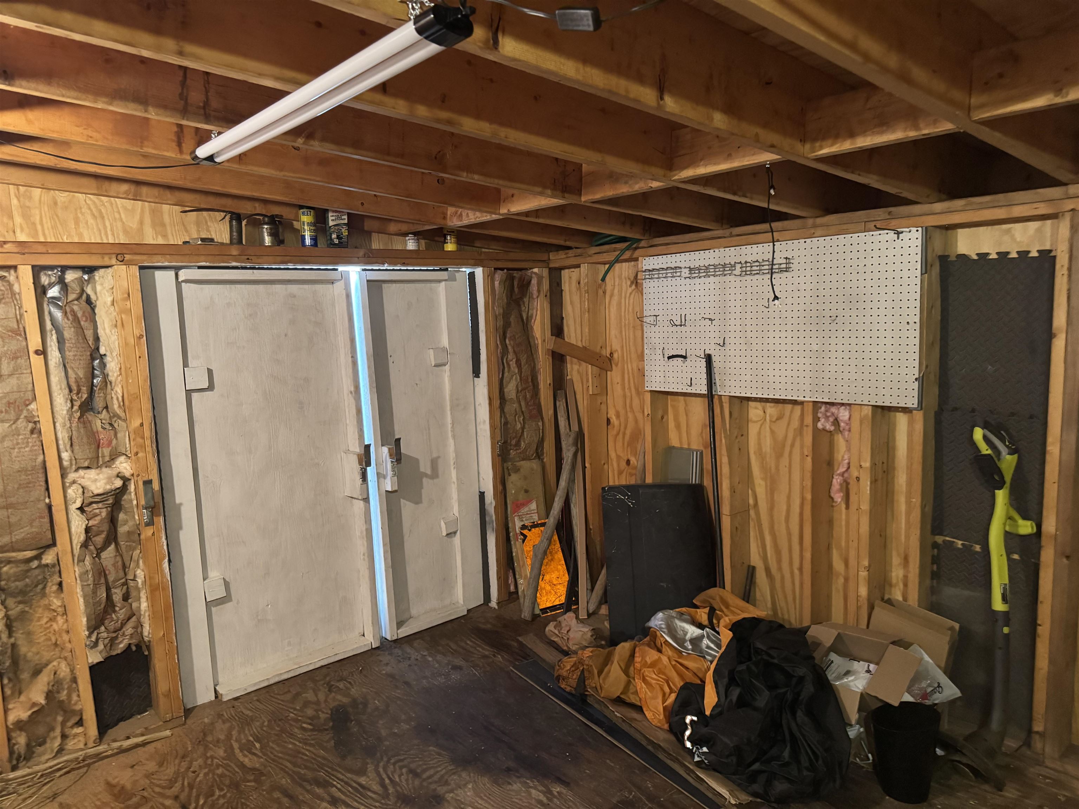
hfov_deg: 71.6
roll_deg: +2.8
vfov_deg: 56.8
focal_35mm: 24
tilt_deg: -8.4
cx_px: 540
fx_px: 748
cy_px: 404
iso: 1000
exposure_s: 1/40
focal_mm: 6.76
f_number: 1.78
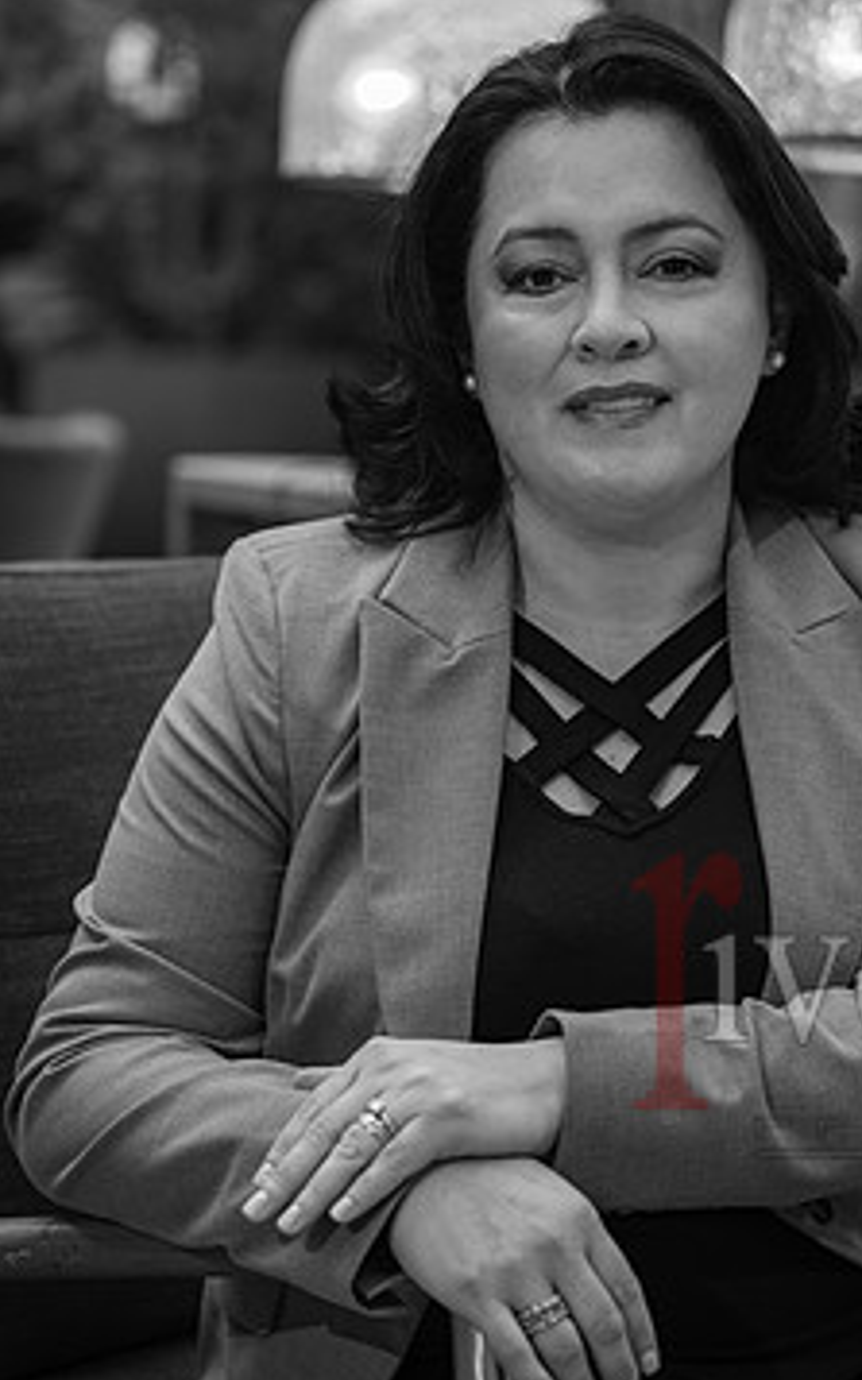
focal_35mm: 90
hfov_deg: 14.5
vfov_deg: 23.0
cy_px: 661
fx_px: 3384
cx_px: 545
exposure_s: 1/60
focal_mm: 70
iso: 160
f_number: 2.8
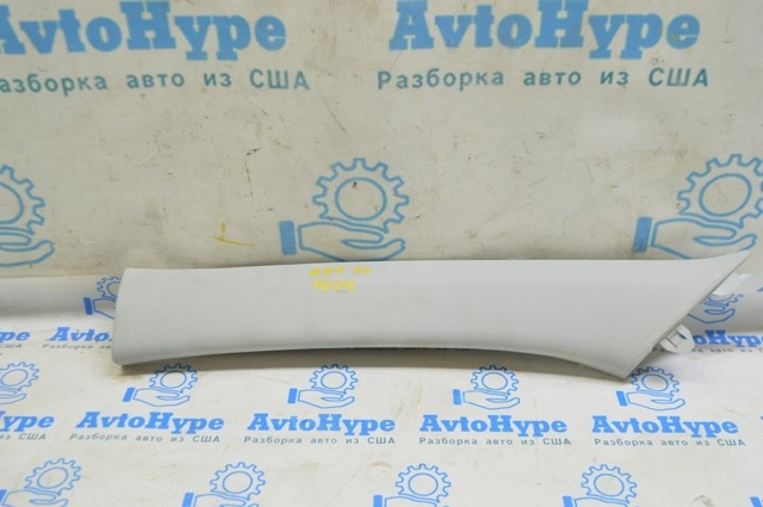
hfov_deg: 49.6
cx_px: 382
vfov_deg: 34.1
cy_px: 254
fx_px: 826
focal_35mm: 39
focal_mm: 26
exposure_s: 1/20
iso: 400
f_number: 5.6
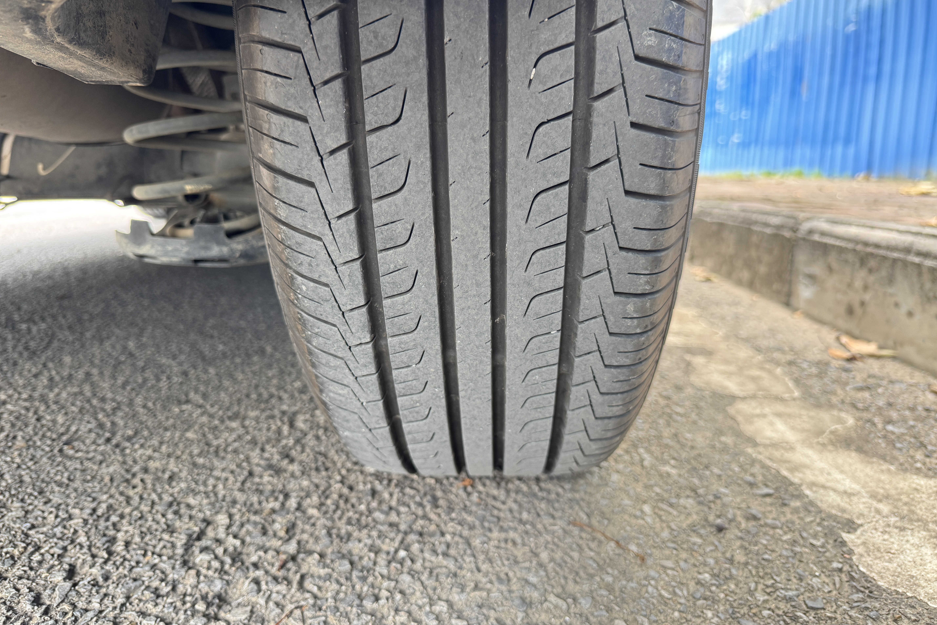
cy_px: 300
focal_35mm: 25
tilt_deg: -11.0
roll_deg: +0.2
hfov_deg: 71.5
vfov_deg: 51.3
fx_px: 651
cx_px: 469
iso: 200
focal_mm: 6.76
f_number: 1.78
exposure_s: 1/78
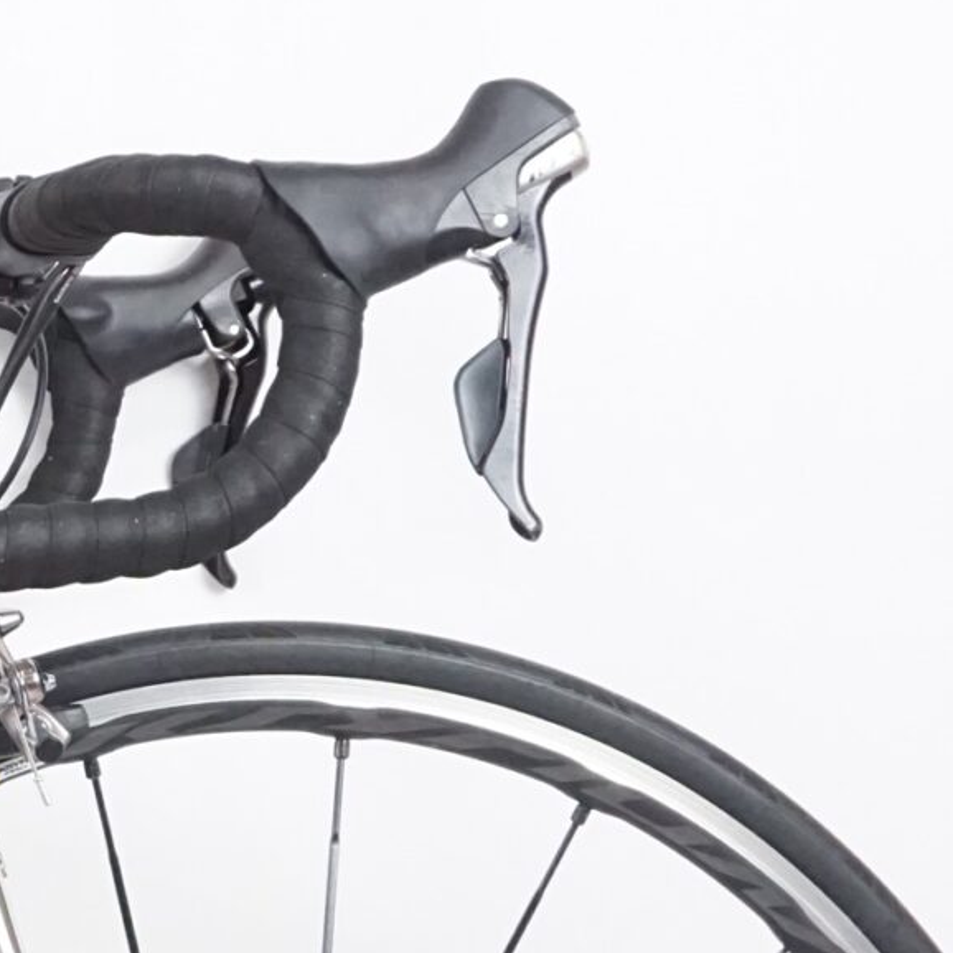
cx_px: -904
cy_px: 949
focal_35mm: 164
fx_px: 5105
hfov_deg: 9.9
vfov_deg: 10.6
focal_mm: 29
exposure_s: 1/60
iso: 3200
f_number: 8
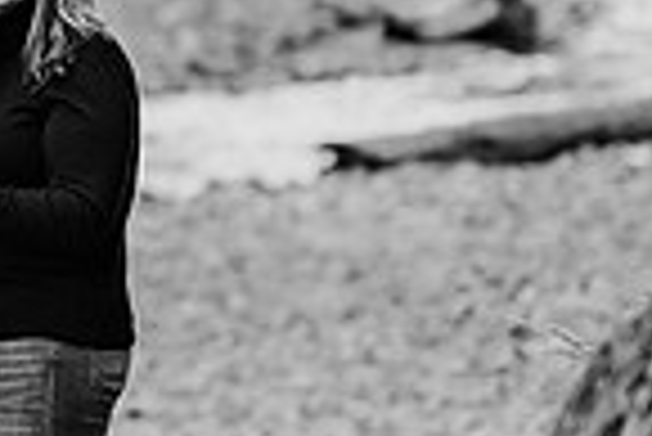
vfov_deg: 3.2
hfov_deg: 4.7
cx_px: -290
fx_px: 7886
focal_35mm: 435
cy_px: -102
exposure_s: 1/1000
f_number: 1.8
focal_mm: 85
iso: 500
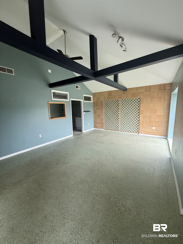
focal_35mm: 14
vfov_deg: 102.1
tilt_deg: -6.1
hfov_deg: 85.7
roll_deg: +2.5
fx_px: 99
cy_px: 122
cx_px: 92
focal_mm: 2.22
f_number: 2.2
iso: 50
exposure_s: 1/99
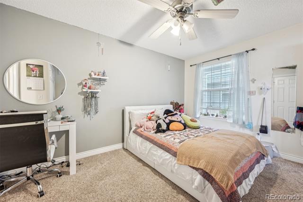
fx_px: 118
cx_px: 152
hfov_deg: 104.3
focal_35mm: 14
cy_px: 101
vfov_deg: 81.1
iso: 400
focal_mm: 14
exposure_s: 1/1.67
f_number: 8
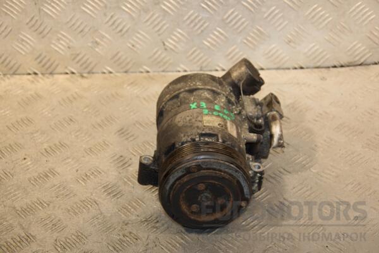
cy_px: 126
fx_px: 758
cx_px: 190
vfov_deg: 18.9
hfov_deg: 28.1
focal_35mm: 72
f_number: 5.6
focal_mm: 48
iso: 800
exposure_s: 1/200
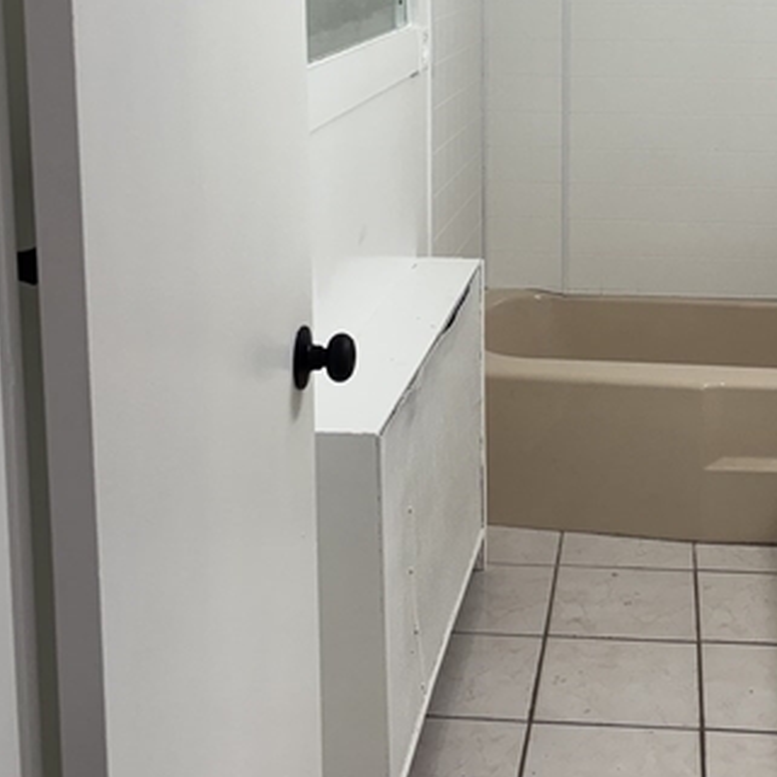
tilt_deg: -8.9
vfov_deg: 30.1
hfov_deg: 30.6
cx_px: 571
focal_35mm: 55
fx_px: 1397
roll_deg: -0.9
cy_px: 121
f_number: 1.6
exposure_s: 1/120
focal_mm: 5.96
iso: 80
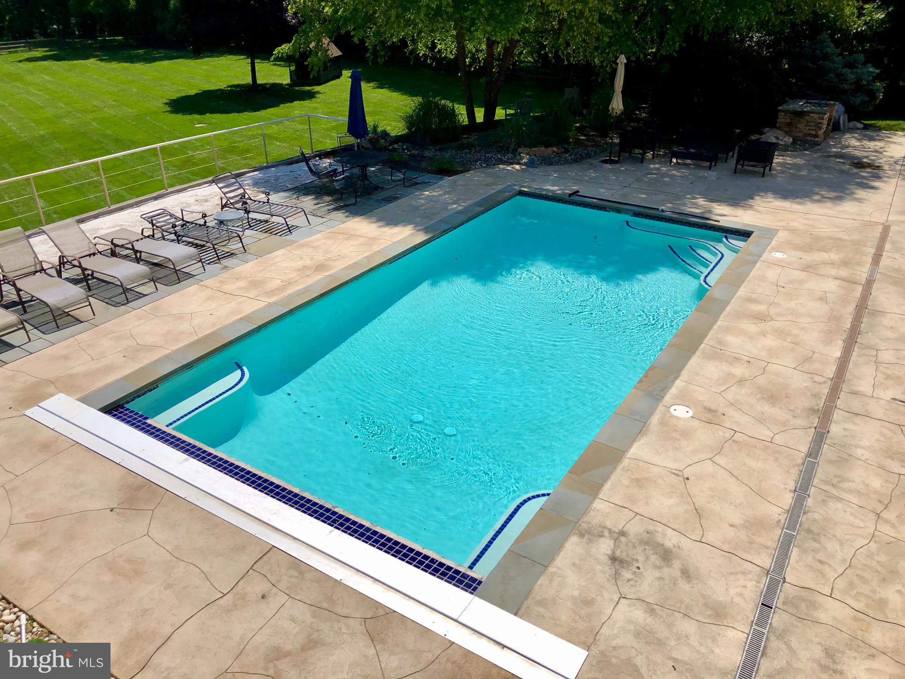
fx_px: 732
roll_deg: -1.5
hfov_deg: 63.4
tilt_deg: -28.9
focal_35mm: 28
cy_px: 340
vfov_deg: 49.7
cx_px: 452
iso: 25
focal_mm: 3.99
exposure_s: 1/4367
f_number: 1.8
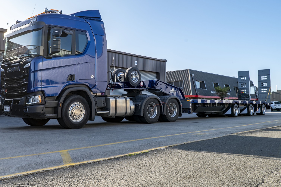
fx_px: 296
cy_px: 86
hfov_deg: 50.7
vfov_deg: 35.0
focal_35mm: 38
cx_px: 133
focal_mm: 35
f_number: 5.6
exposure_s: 1/250
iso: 160
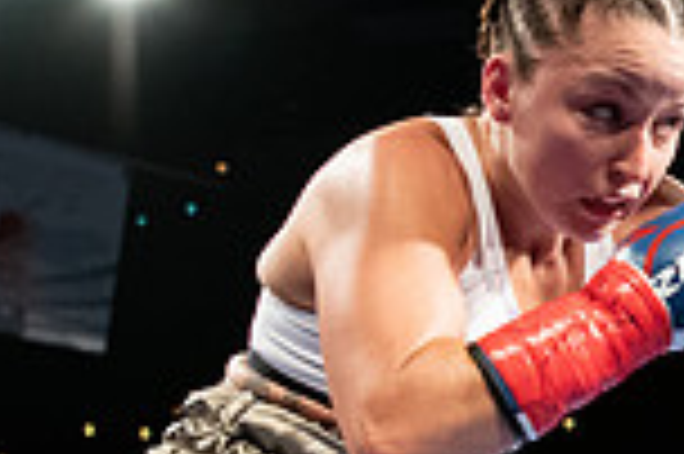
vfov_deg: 13.1
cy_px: 447
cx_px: 990
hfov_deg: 18.0
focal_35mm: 103
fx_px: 1955
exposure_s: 1/1250
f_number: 2.8
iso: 1600
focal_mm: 27
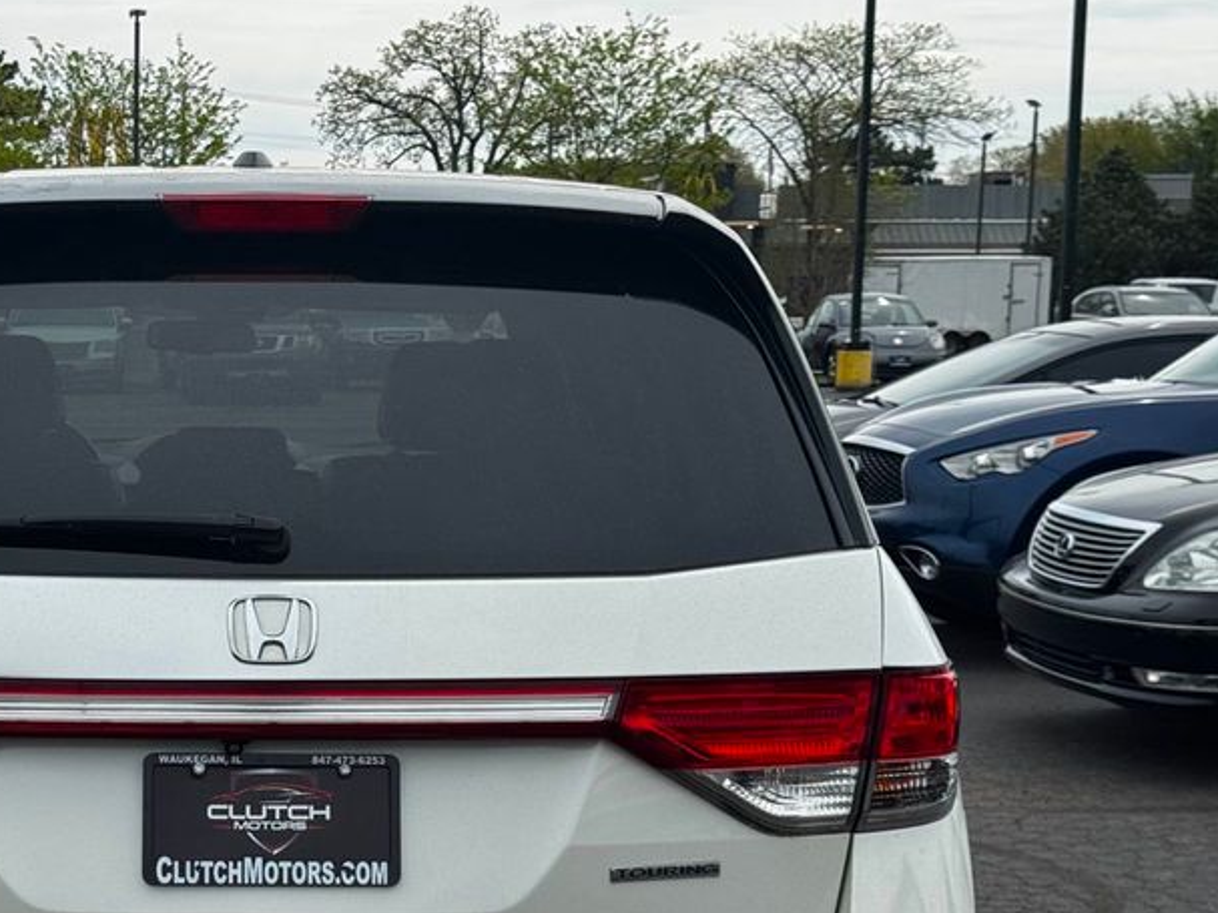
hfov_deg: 23.7
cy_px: 694
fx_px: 2850
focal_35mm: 81
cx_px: 229
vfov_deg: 18.1
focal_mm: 6.76
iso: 64
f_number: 1.78
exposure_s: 1/3610
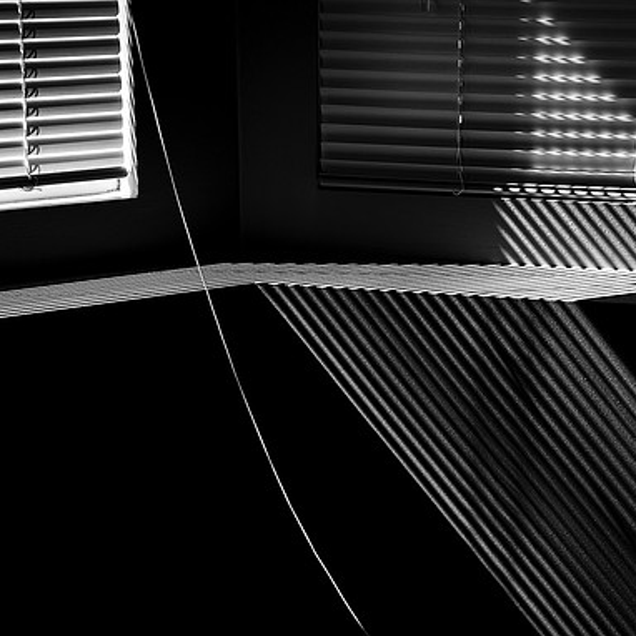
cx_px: 415
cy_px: 320
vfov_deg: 24.3
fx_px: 1476
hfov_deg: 24.2
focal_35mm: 71
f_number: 11
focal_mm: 55
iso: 400
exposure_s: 1/160
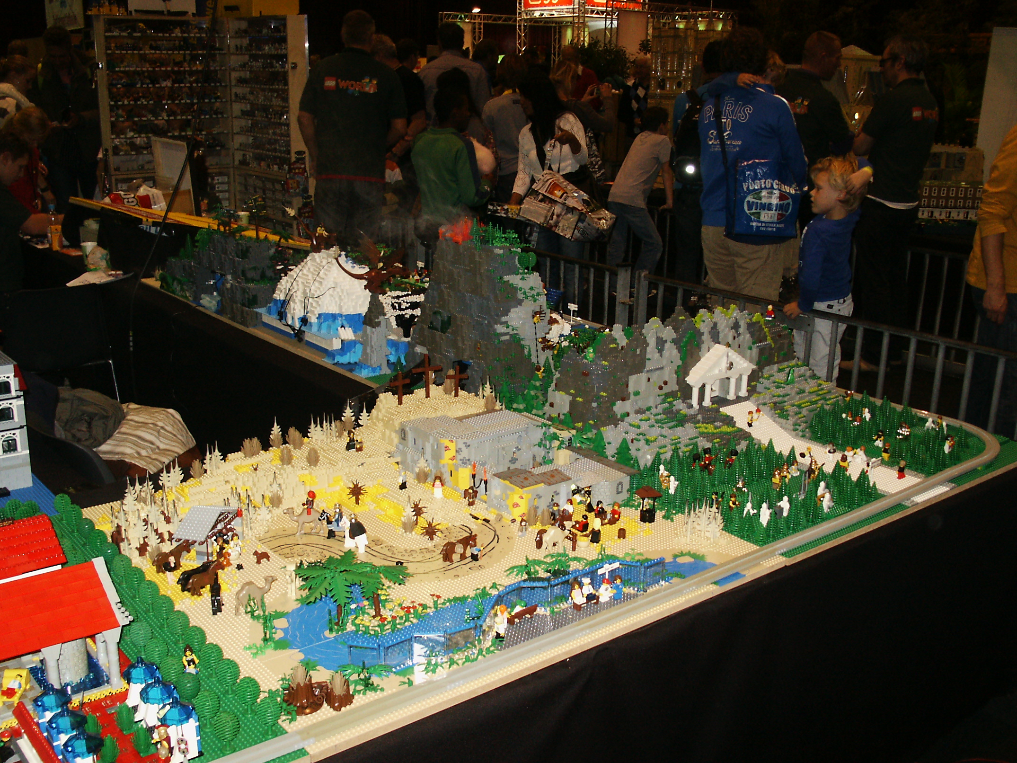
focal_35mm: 37
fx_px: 1087
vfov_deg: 38.7
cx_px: 496
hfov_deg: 50.1
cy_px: 382
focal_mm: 7.18
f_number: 3
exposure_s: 1/45
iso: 200
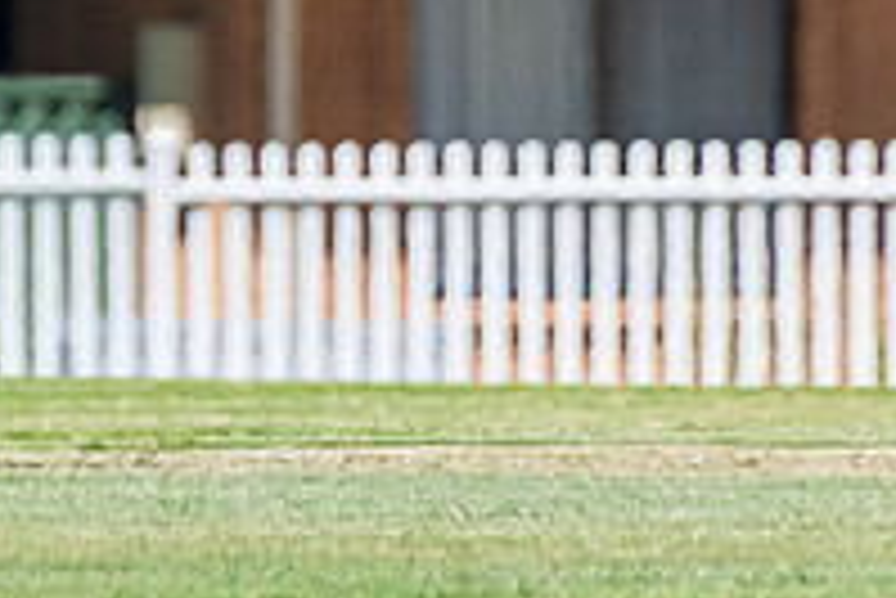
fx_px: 62265
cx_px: 27
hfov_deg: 0.8
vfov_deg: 0.6
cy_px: -68
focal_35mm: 2500
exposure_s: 1/2500
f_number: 6.3
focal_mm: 400
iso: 400
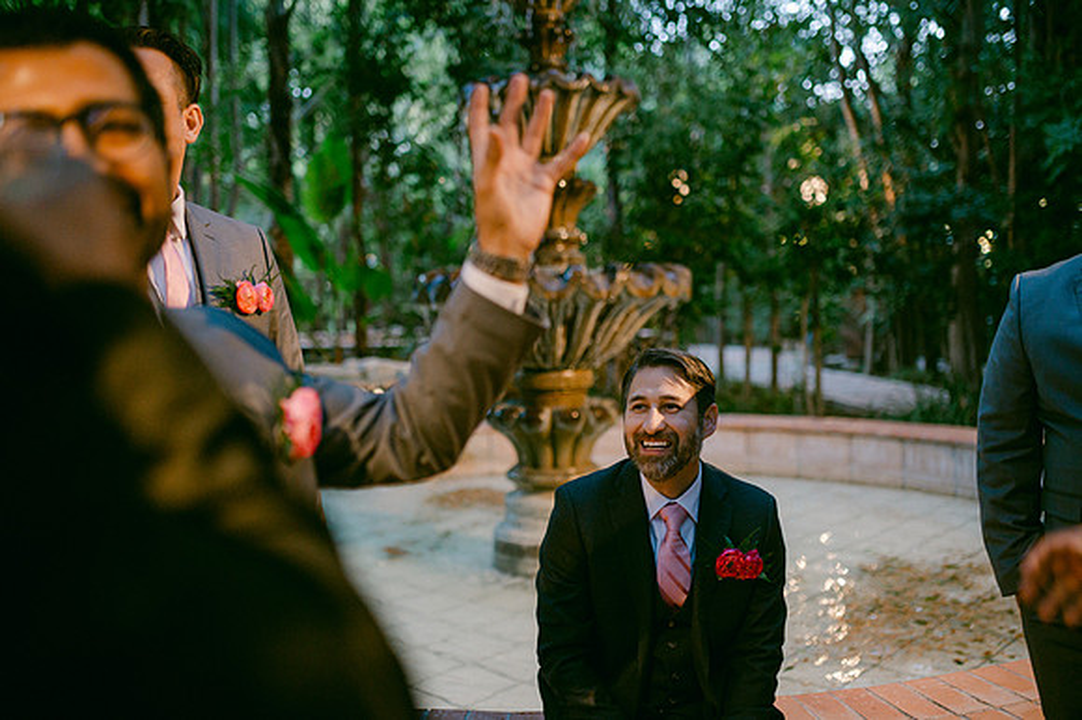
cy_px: 360
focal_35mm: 35
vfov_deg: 37.8
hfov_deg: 54.5
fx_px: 1051
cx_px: 541
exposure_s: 1/250
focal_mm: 35
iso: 2500
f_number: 1.8
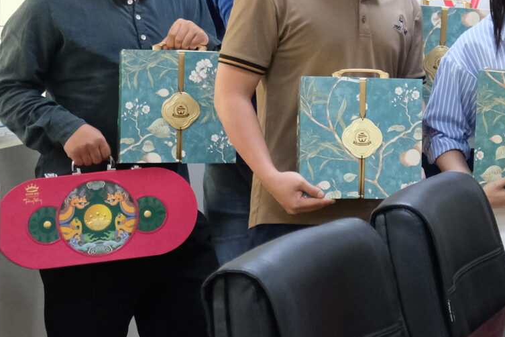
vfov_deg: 10.0
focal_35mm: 136
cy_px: -52
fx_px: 1908
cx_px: 805
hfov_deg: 13.9
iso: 2000
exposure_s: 1/100
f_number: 3.2
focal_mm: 26.5
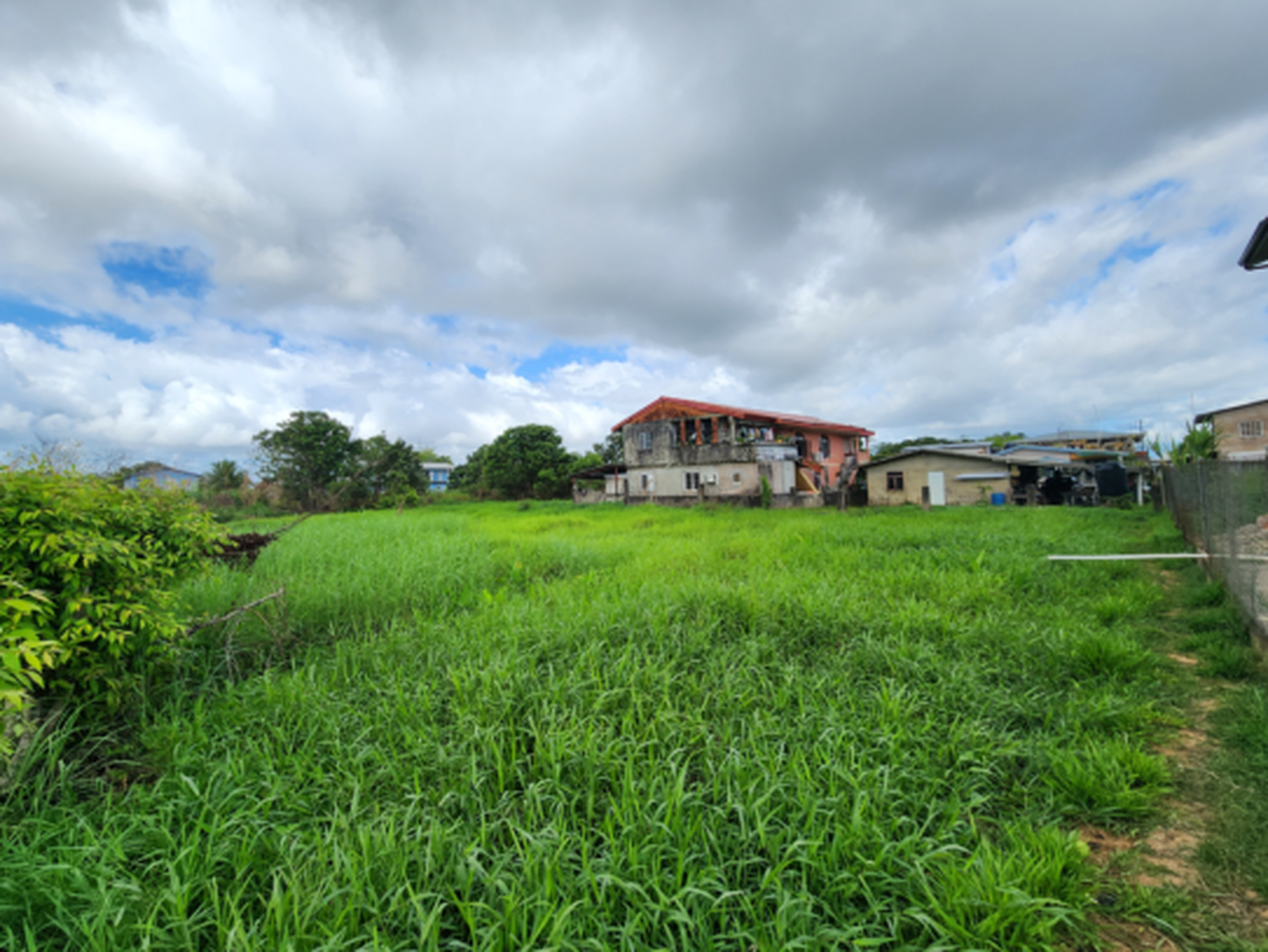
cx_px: 606
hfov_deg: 102.0
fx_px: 513
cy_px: 461
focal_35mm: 14
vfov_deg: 85.7
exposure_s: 1/1925
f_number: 2.2
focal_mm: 2.2
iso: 50
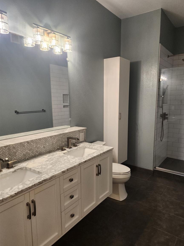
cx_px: 96
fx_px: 170
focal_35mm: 24
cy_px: 128
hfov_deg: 56.8
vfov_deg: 71.6
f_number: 1.8
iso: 200
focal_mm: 6.4
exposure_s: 1/120
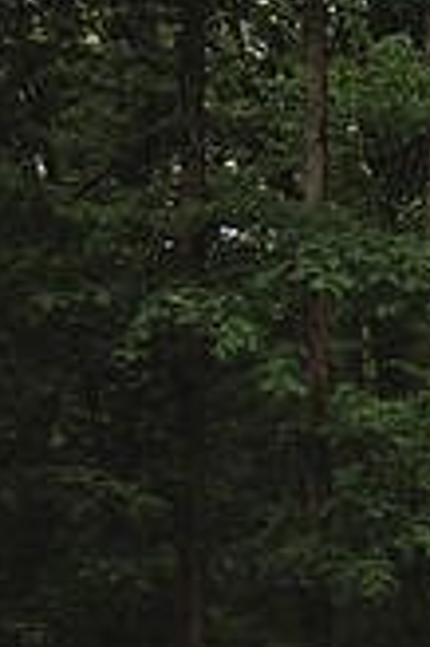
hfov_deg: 11.4
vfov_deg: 20.9
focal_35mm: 92
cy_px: 744
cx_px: 1128
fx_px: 1652
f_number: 2.8
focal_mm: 26
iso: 100
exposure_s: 1/250
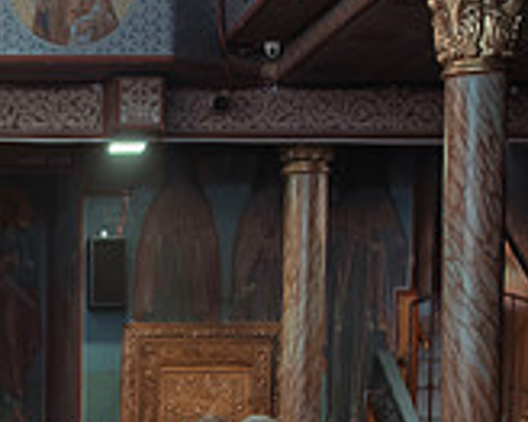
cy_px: 523
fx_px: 1874
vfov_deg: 12.5
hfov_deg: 15.2
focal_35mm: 120
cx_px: -180
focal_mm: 35
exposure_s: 1/200
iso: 1600
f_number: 2.8
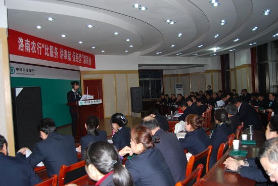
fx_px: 232
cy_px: 93
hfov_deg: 61.9
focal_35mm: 30
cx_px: 139
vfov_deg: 43.7
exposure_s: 1/60
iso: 320
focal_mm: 20
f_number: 3.8
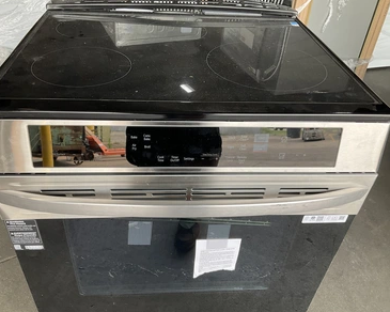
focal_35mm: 31
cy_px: 159
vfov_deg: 47.1
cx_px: 185
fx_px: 358
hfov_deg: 57.1
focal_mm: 3
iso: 32
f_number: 1.8
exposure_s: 1/122
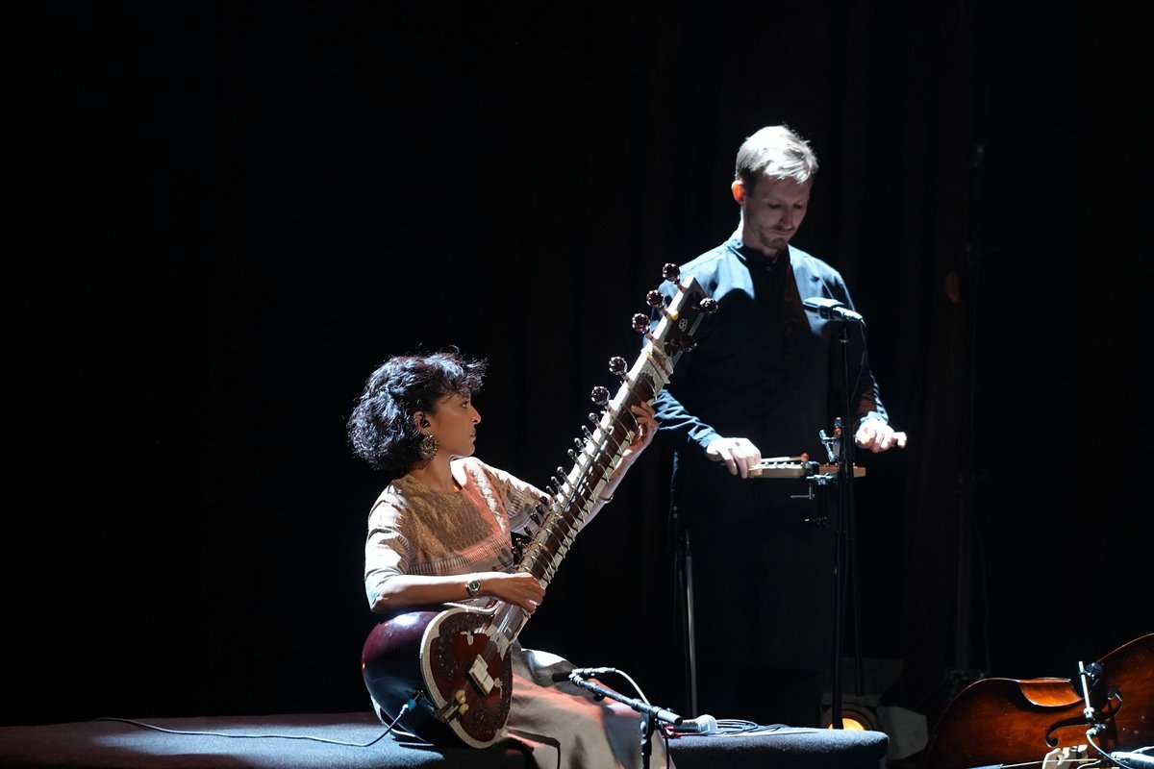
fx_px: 8750
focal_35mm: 273
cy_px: 384
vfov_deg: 5.0
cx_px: 577
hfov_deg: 7.5
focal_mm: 182
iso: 1250
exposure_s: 1/50
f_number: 4
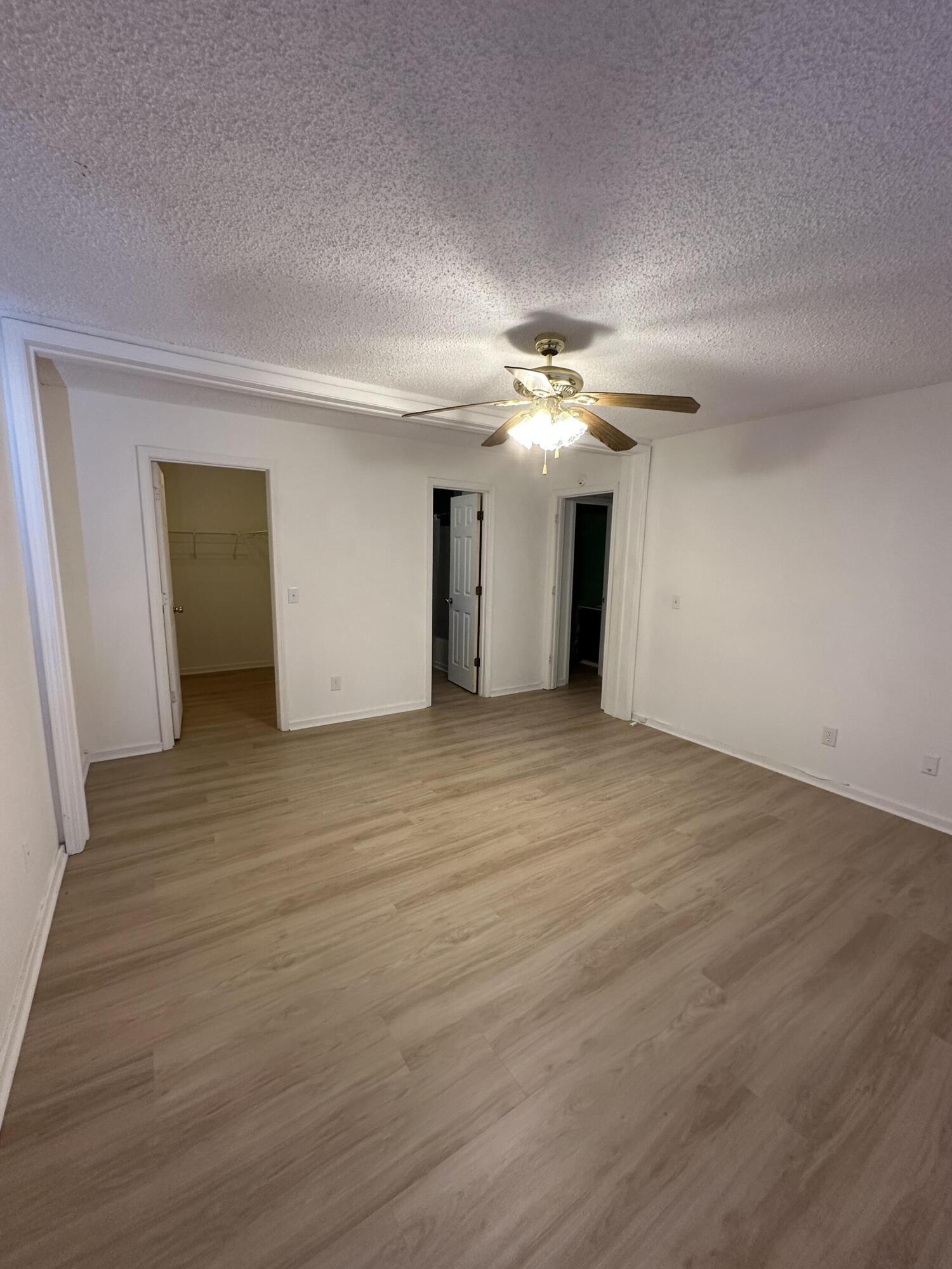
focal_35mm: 14
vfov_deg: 102.1
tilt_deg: -9.4
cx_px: 476
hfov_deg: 85.7
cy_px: 634
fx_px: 513
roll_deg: -1.6
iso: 200
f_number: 2.2
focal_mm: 2.22
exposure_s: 1/60
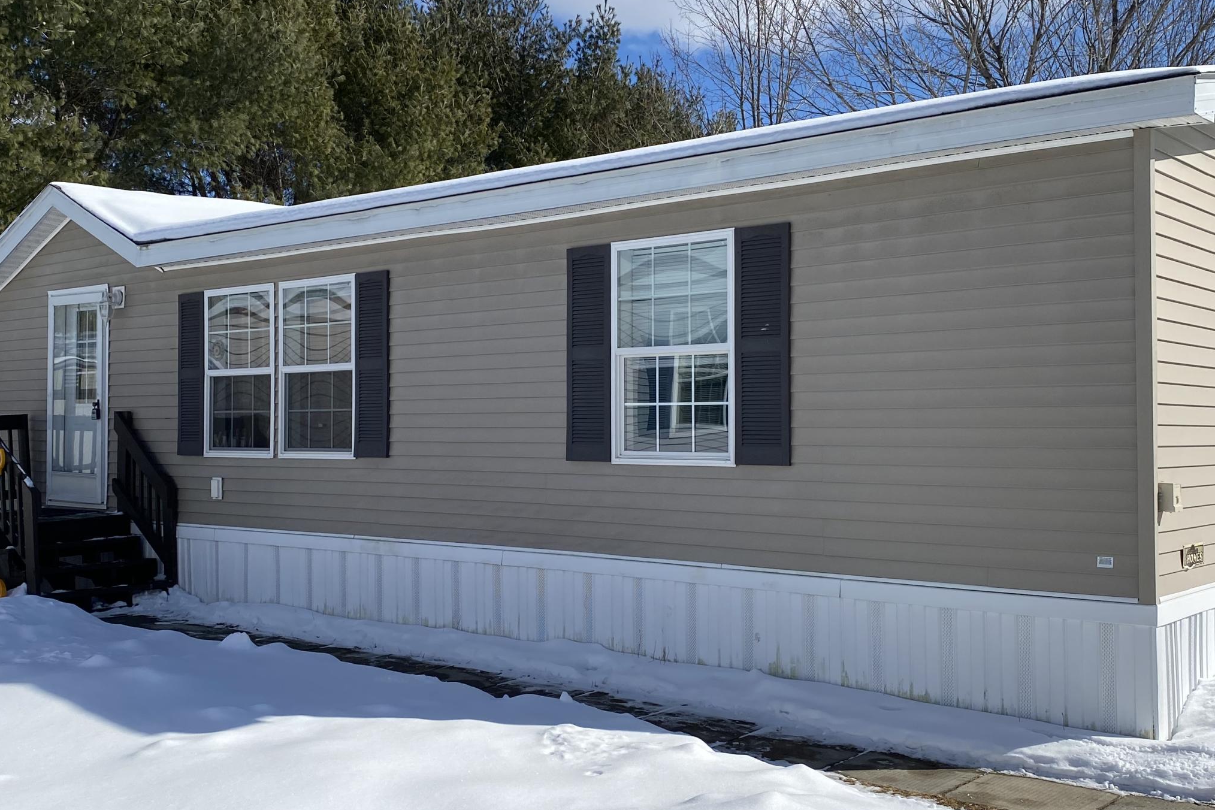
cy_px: 400
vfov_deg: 33.4
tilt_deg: +2.0
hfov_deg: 48.4
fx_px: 1350
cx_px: 580
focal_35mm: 40
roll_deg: +0.3
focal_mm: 4.25
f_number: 1.8
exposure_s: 1/6061
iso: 32
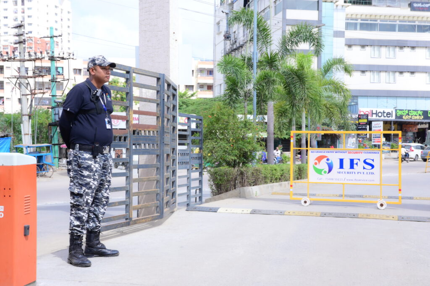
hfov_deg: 55.1
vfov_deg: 38.3
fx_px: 412
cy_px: 143
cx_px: 215
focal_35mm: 34
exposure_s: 1/160
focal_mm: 34.5
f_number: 11
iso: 320
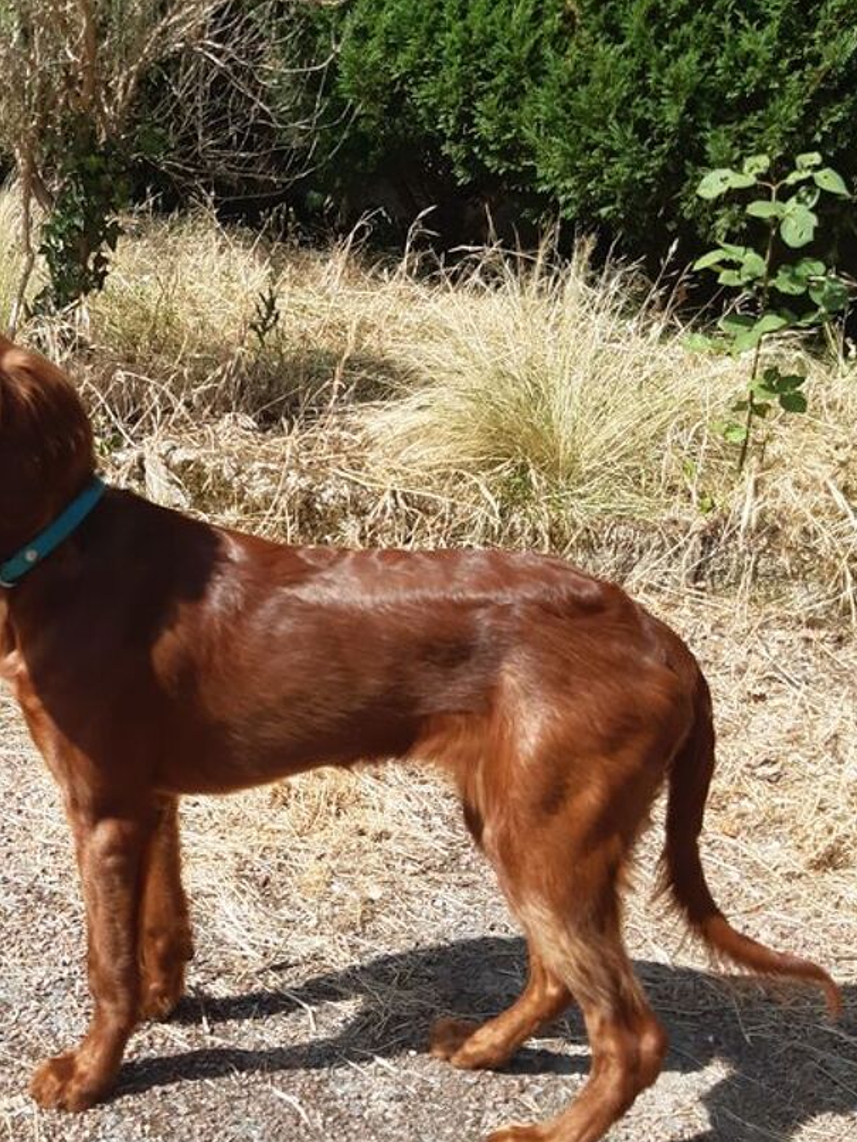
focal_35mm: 43
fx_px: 1419
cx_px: 254
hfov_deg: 33.2
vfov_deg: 43.8
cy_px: 550
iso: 40
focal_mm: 3.92
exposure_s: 1/927
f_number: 1.7
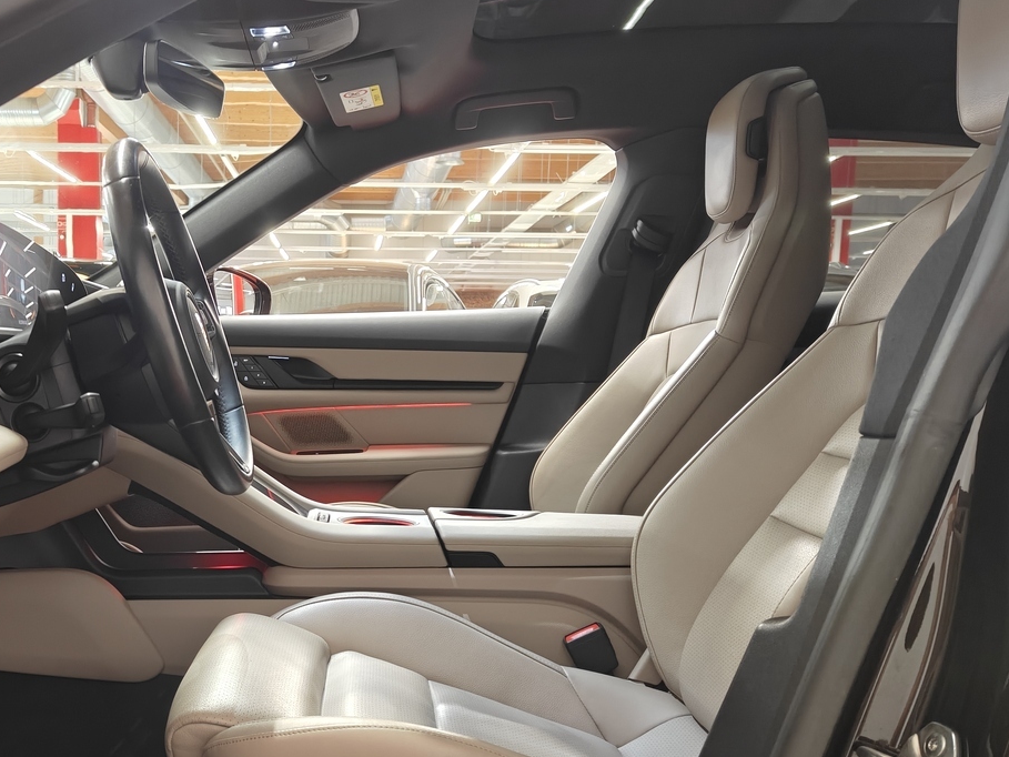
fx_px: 1108
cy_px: 501
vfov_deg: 37.4
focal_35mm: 38
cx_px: 303
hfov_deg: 47.8
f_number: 1.8
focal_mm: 5.59
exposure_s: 1/33
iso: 125
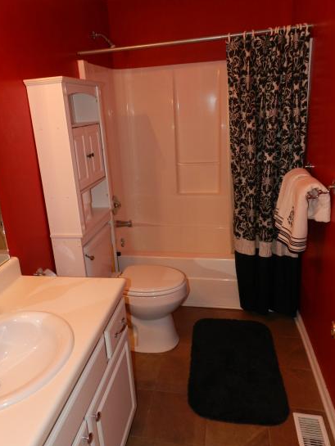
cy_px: 208
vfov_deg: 65.2
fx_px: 348
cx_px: 147
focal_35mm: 27
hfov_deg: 51.3
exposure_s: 1/30
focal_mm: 4
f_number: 3.4
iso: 200
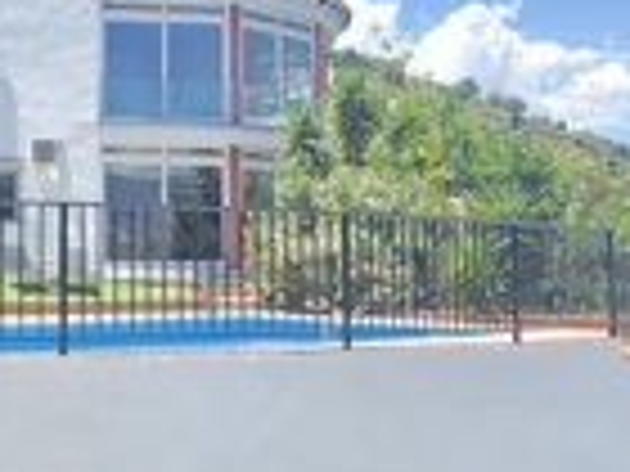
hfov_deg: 30.4
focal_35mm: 59
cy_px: 207
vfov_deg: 24.8
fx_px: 1074
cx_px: 0
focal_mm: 6.3
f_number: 1.7
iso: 12
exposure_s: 1/359
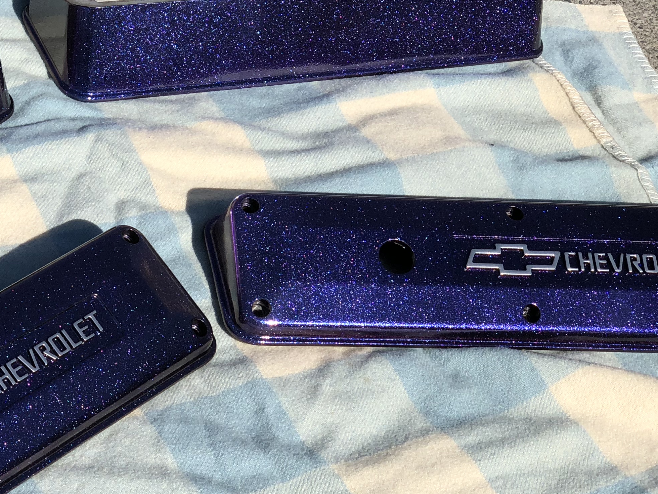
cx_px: 106
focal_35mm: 107
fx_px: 2034
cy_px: 245
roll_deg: -12.4
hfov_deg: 18.2
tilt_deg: -43.0
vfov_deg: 13.8
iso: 16
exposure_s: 1/1567
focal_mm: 6
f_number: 2.4
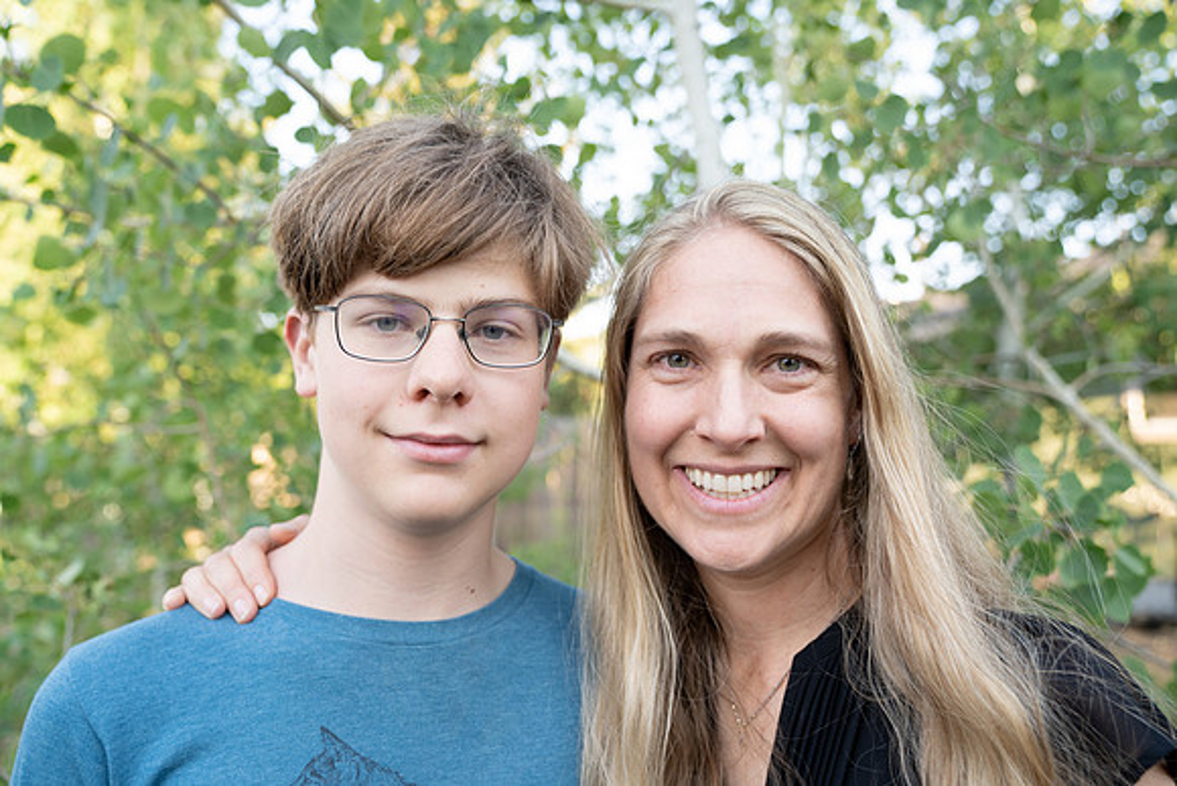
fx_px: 1046
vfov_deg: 41.1
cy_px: 393
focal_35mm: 32
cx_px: 588
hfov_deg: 58.7
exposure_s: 1/160
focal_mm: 32
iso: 320
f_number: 3.5
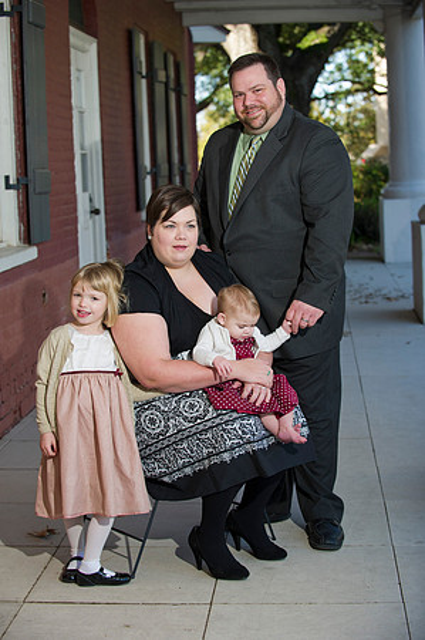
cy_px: 320
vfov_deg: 28.9
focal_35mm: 70
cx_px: 212
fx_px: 1242
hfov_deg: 19.4
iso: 250
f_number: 3.5
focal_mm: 70
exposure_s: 1/250
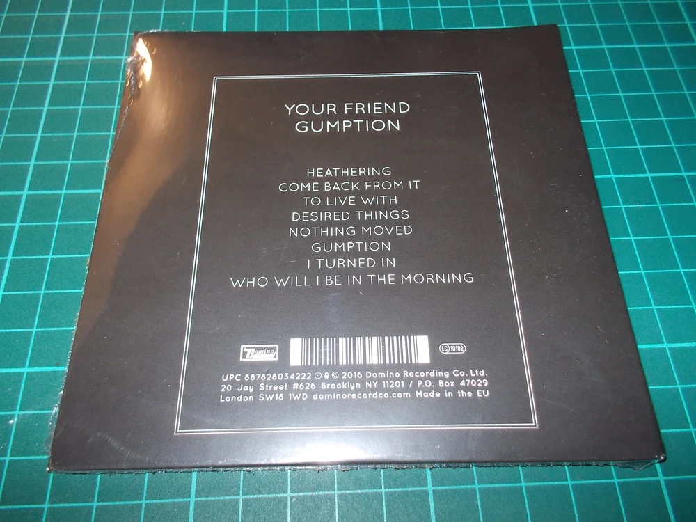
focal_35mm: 29
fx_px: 583
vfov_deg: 48.2
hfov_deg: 61.7
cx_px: 348
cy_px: 261
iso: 200
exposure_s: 1/30
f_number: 3.3
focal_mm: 4.1
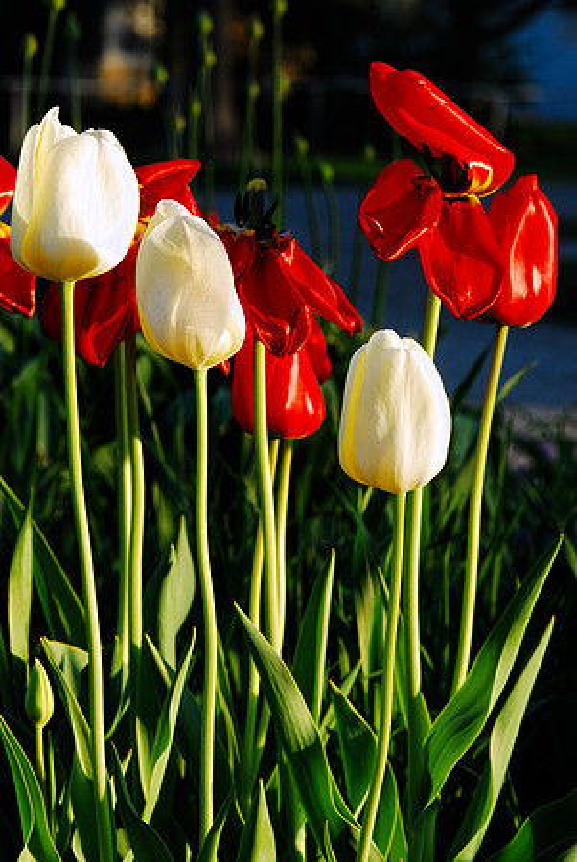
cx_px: 288
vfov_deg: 13.4
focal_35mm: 153
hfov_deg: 9.0
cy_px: 431
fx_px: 3670
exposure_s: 1/50
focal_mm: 102
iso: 200
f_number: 13
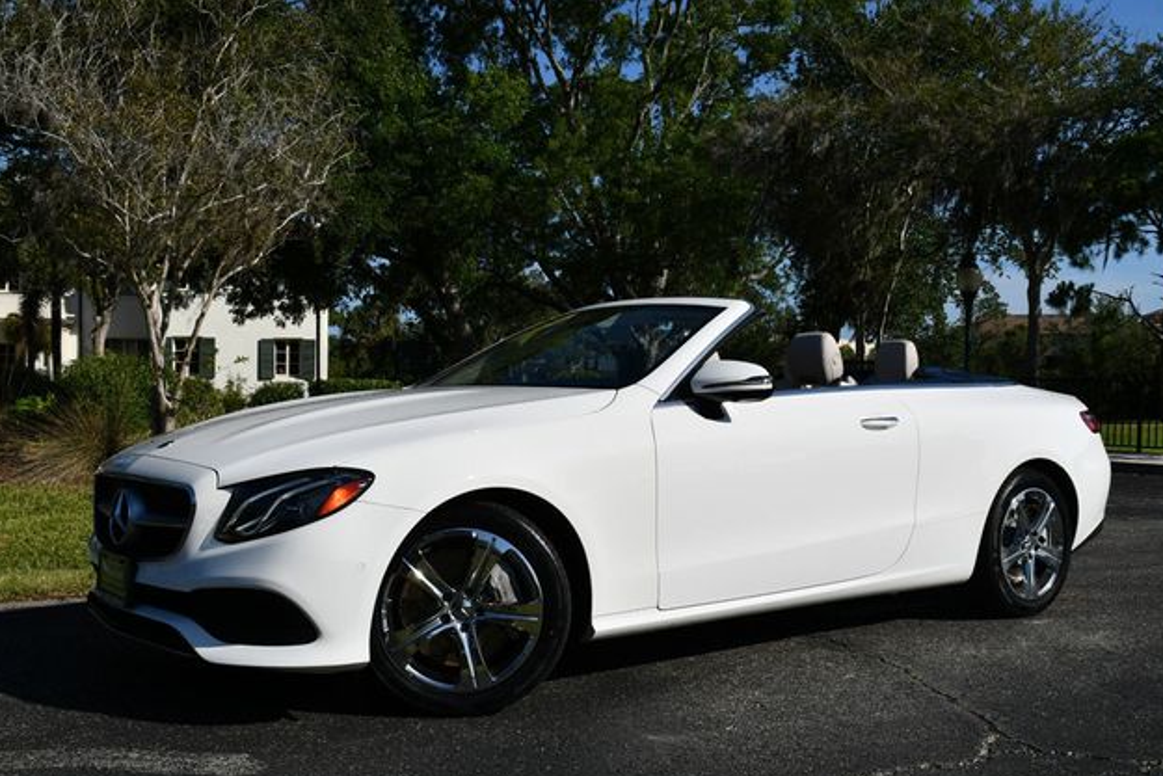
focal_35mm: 41
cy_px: 396
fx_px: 1325
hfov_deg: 47.4
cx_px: 582
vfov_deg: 32.6
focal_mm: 20
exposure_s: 1/400
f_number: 10
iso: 100
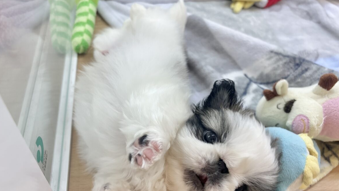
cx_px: 166
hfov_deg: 66.1
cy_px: 103
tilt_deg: -53.3
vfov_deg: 40.1
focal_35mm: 29
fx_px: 261
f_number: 1.6
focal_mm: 5.96
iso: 50
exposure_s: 1/100
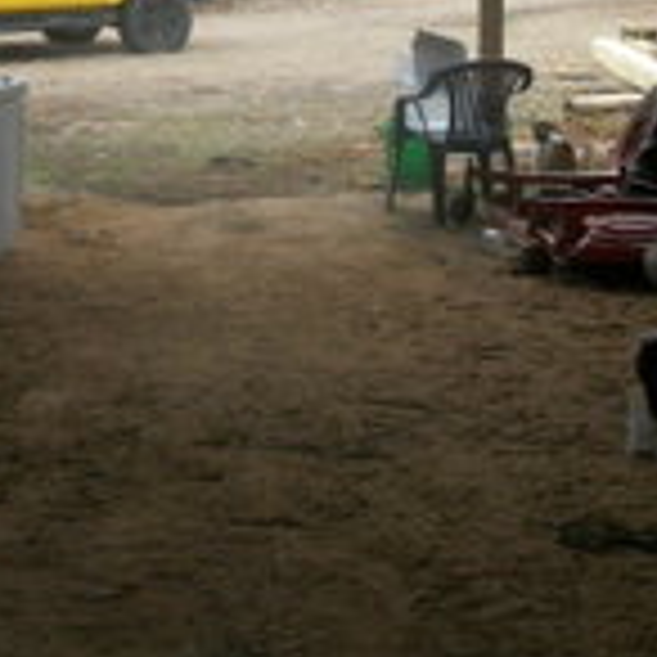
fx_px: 2126
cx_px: 230
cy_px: 50
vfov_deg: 17.3
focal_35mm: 99
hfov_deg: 17.5
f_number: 2.9
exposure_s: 1/160
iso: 80
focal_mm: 5.7
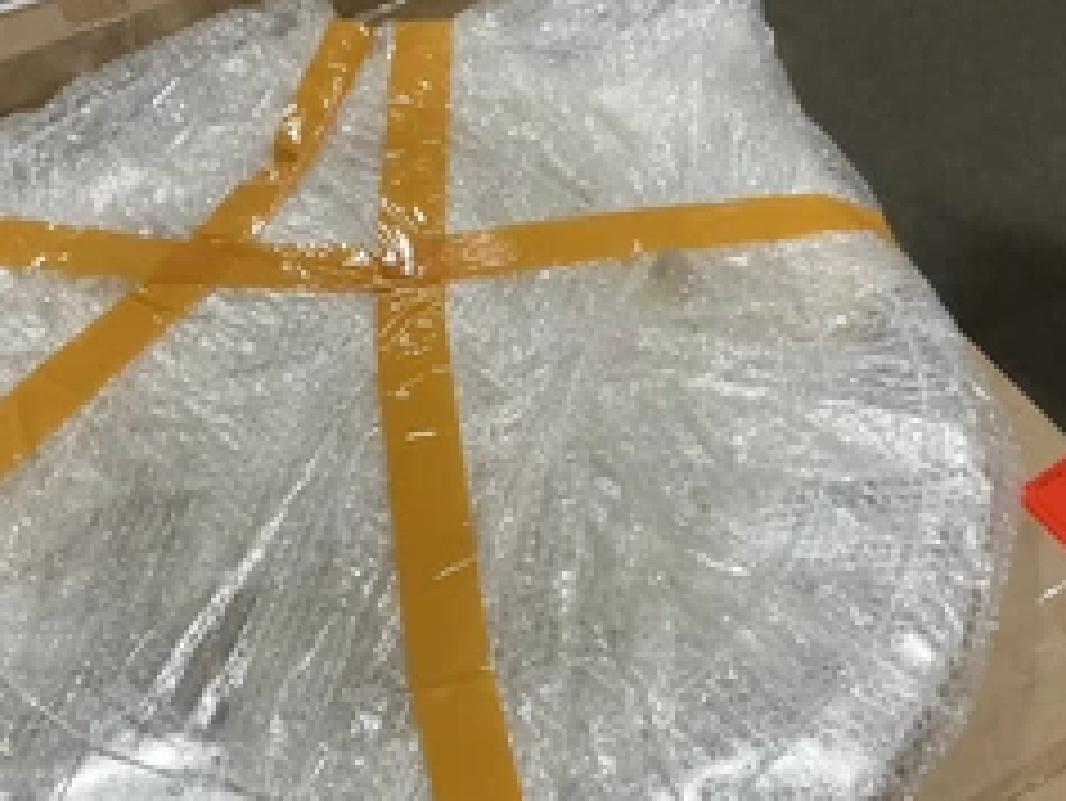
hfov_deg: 38.7
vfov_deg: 29.7
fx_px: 1510
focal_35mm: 49
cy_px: 446
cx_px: 423
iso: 200
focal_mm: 3
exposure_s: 1/60
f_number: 1.8
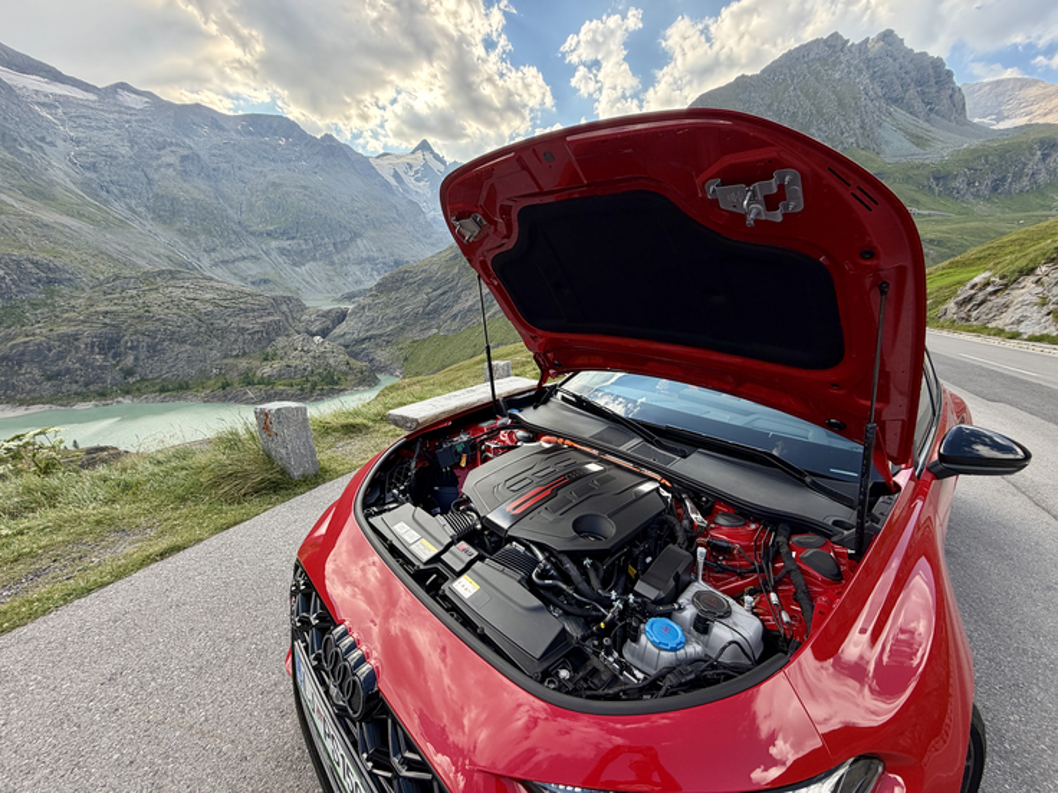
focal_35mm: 14
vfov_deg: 85.7
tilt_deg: -15.5
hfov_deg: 102.1
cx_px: 529
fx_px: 428
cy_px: 396
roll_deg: -0.1
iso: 40
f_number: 2.2
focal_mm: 2.22
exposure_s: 1/686
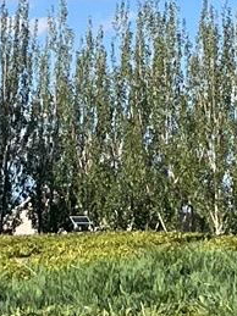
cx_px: 280
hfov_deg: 7.3
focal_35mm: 201
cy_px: -617
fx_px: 1836
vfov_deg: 8.4
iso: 50
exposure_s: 1/2825
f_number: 1.6
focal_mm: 5.1
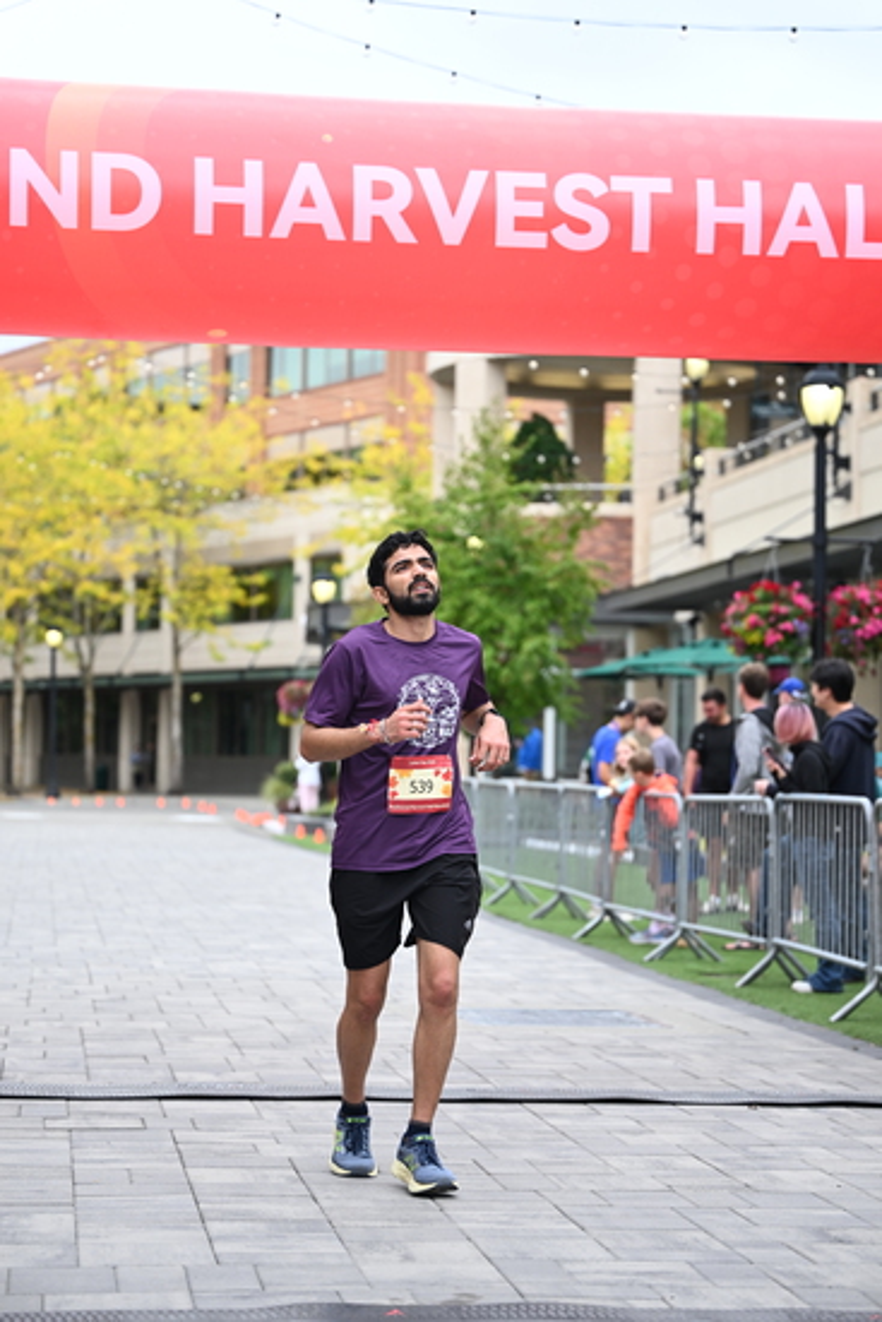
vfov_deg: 26.3
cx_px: 441
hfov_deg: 17.7
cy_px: 661
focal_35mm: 77
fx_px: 2828
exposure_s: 1/2000
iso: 640
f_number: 2.8
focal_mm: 77
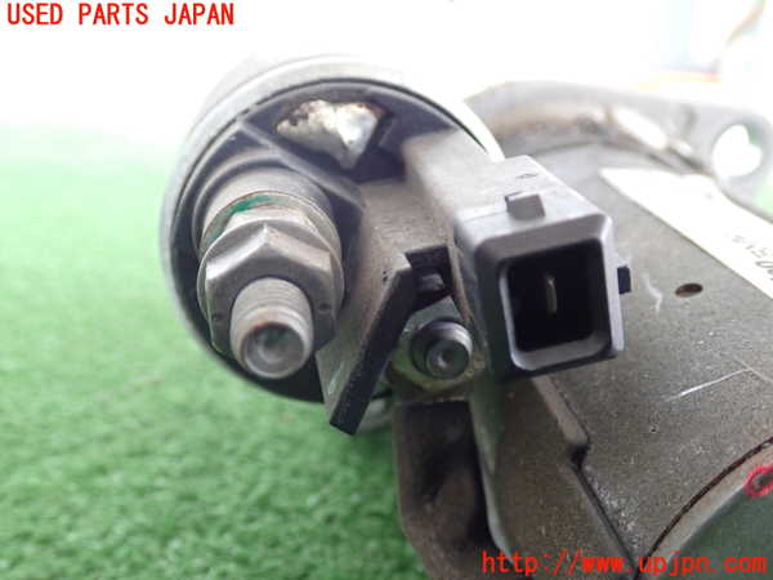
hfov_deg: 49.0
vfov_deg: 37.7
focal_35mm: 38
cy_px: 290
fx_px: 849
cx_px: 386
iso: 500
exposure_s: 1/40
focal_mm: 6.83
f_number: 2.7
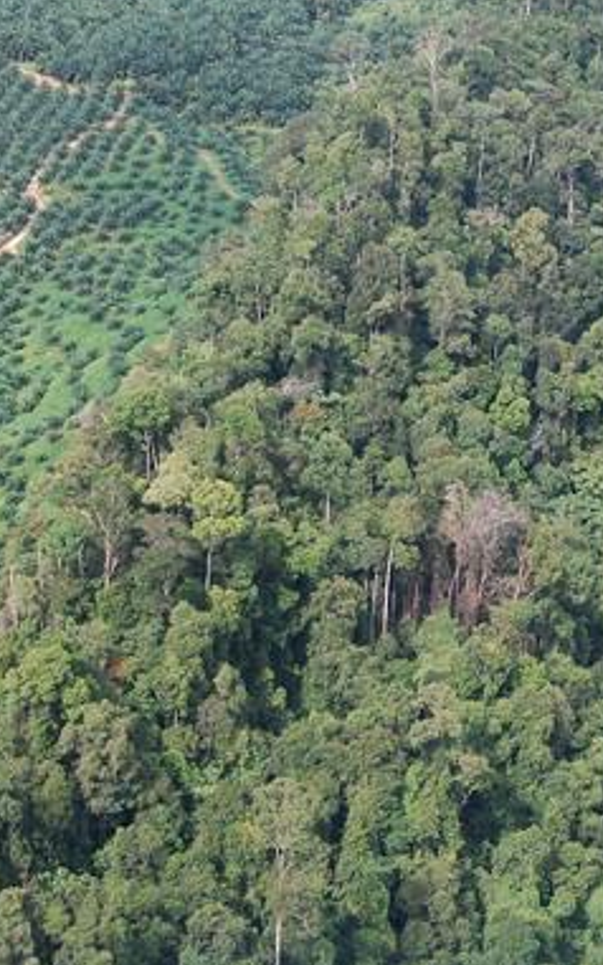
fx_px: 2867
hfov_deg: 11.9
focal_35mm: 109
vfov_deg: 19.1
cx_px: 509
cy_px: 358
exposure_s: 1/160
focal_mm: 34
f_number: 6.3
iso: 200
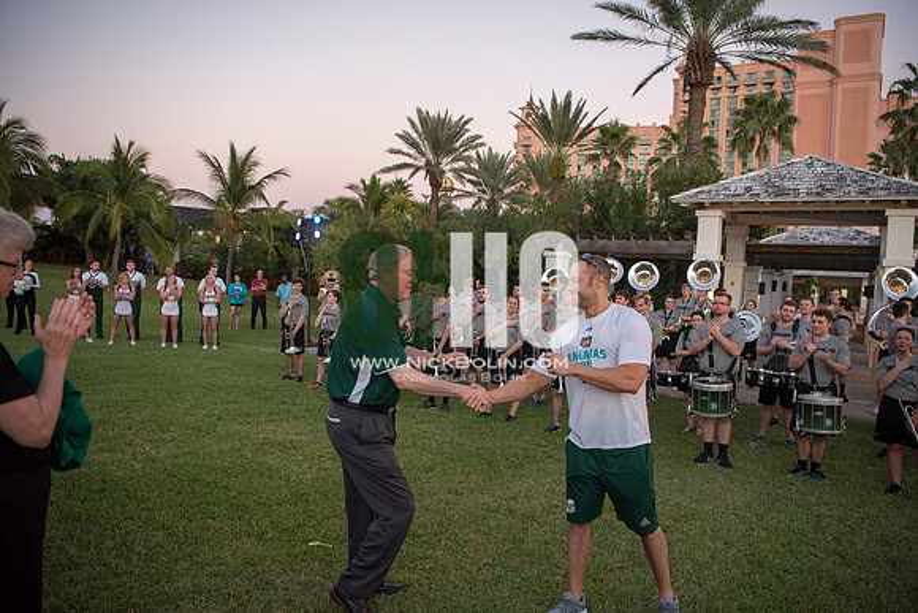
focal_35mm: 26
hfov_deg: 69.4
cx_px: 459
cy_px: 306
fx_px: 663
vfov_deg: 49.6
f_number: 3.2
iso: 2000
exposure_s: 1/400
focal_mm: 26
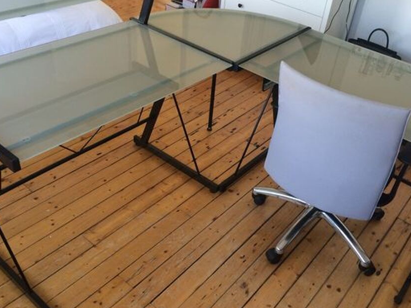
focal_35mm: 35
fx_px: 415
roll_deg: -5.8
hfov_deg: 52.6
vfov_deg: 40.6
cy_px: 144
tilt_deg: -37.3
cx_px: 226
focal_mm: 4.15
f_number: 2.2
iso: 40
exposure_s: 1/33
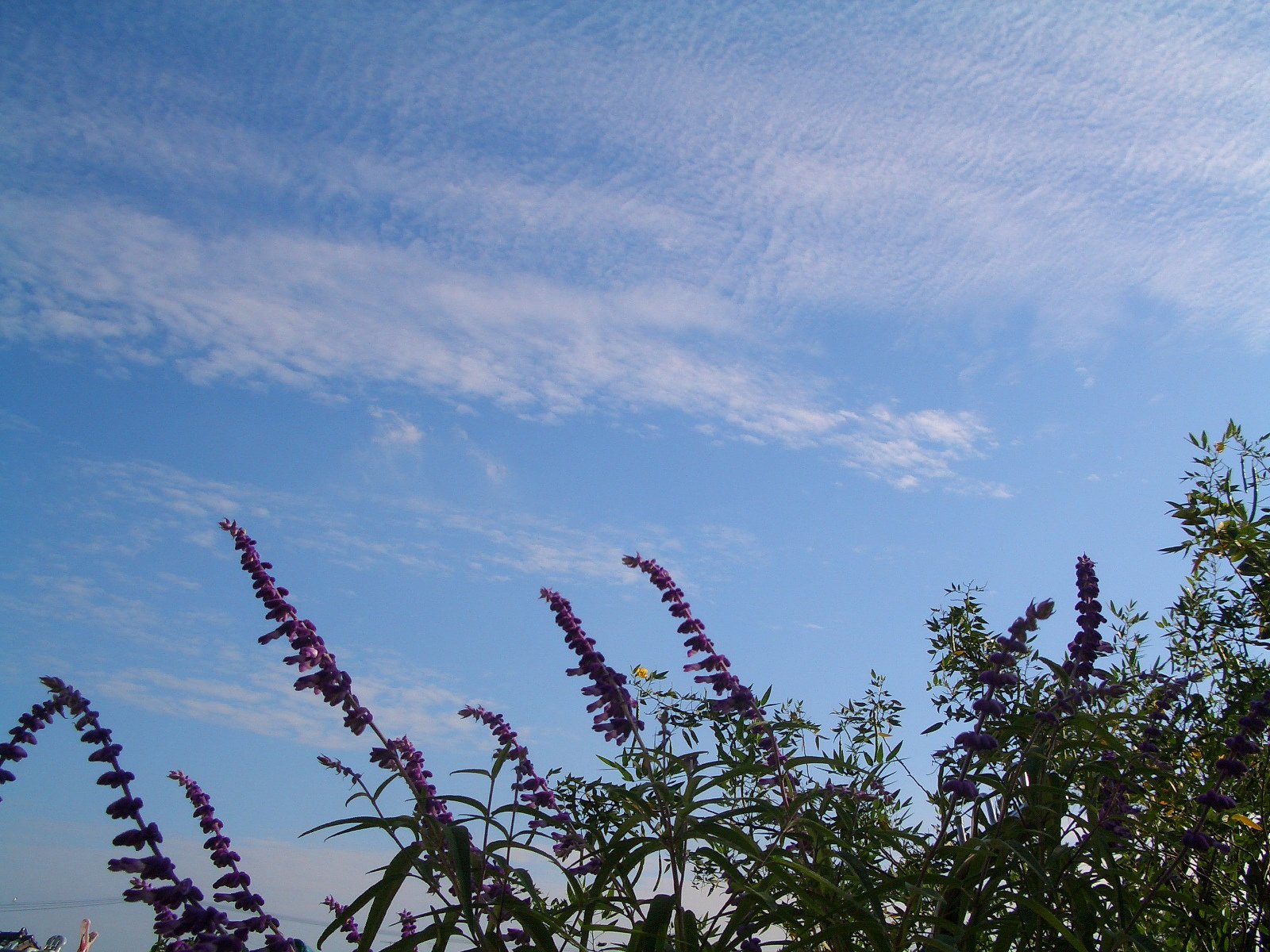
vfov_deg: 35.1
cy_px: 476
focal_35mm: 41
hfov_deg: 45.8
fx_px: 1504
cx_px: 635
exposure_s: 1/640
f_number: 4.6
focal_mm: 6.8
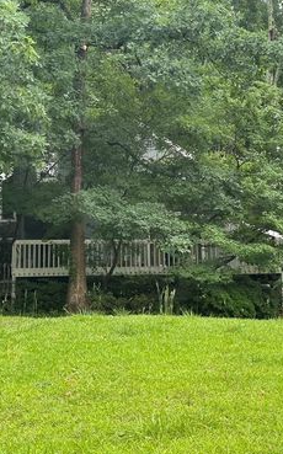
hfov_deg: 18.8
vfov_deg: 29.8
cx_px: 162
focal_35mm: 69
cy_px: 228
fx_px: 853
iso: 64
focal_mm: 6.86
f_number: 1.78
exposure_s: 1/287
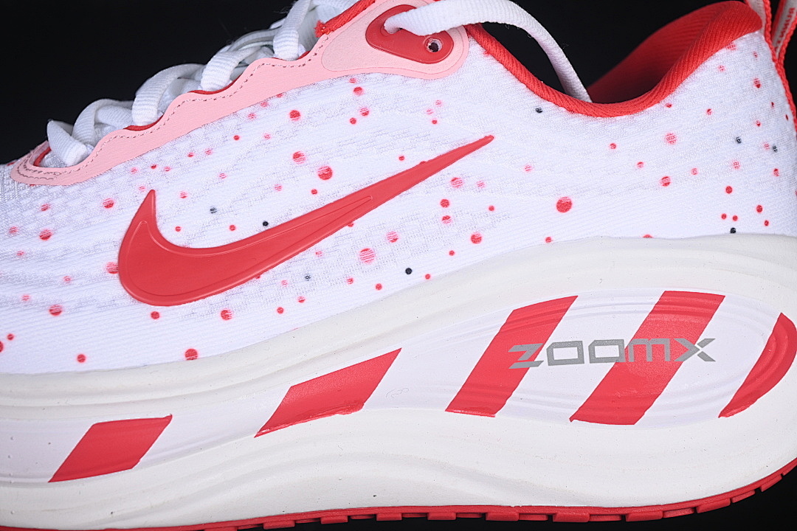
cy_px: 266
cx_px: 398
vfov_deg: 18.2
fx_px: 1660
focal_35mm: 75
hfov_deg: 27.0
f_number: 7.1
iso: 160
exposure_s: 1/80
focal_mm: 50
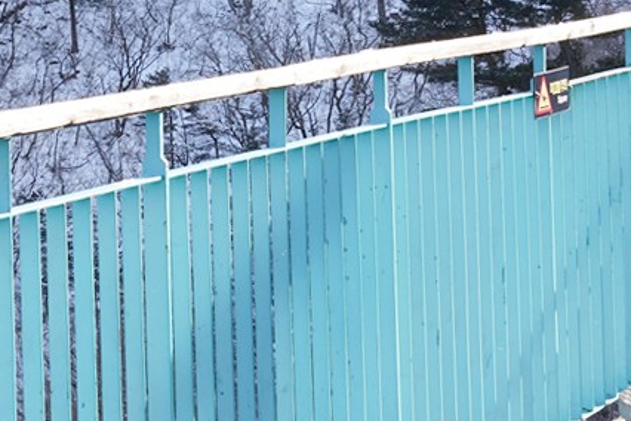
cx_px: 163
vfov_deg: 8.7
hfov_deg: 13.2
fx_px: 2717
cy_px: -202
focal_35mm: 155
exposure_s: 1/100
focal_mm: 33
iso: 160
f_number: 9
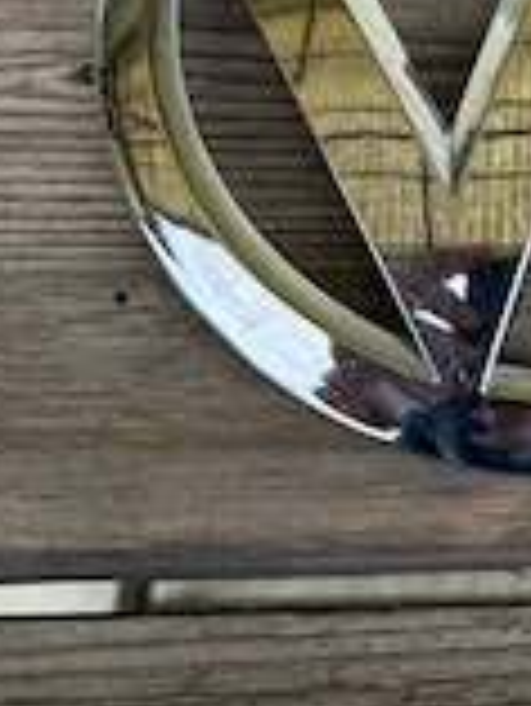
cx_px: 644
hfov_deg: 22.2
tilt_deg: -62.0
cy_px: -13
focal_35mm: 61
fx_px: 1246
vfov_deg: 29.4
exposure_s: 1/2169
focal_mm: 6.76
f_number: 1.78
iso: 100
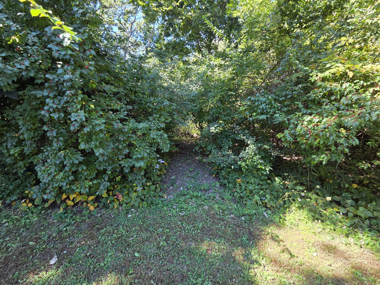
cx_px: 190
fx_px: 143
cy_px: 142
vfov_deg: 89.9
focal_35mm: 13
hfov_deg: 106.2
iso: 64
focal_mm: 2.2
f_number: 2.2
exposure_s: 1/120
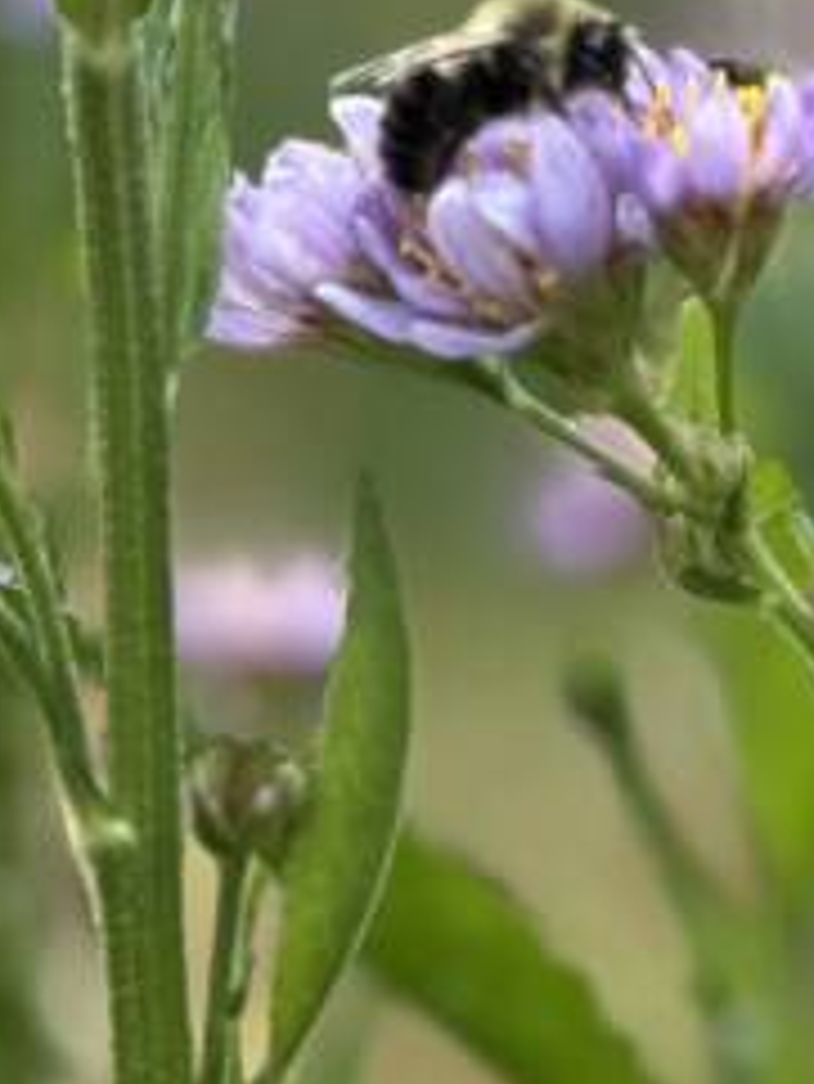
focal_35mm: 312
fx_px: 9774
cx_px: 821
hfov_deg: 4.8
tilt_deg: -4.8
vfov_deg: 6.3
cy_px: -524
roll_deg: +0.8
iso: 200
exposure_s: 1/121
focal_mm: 9
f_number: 2.8
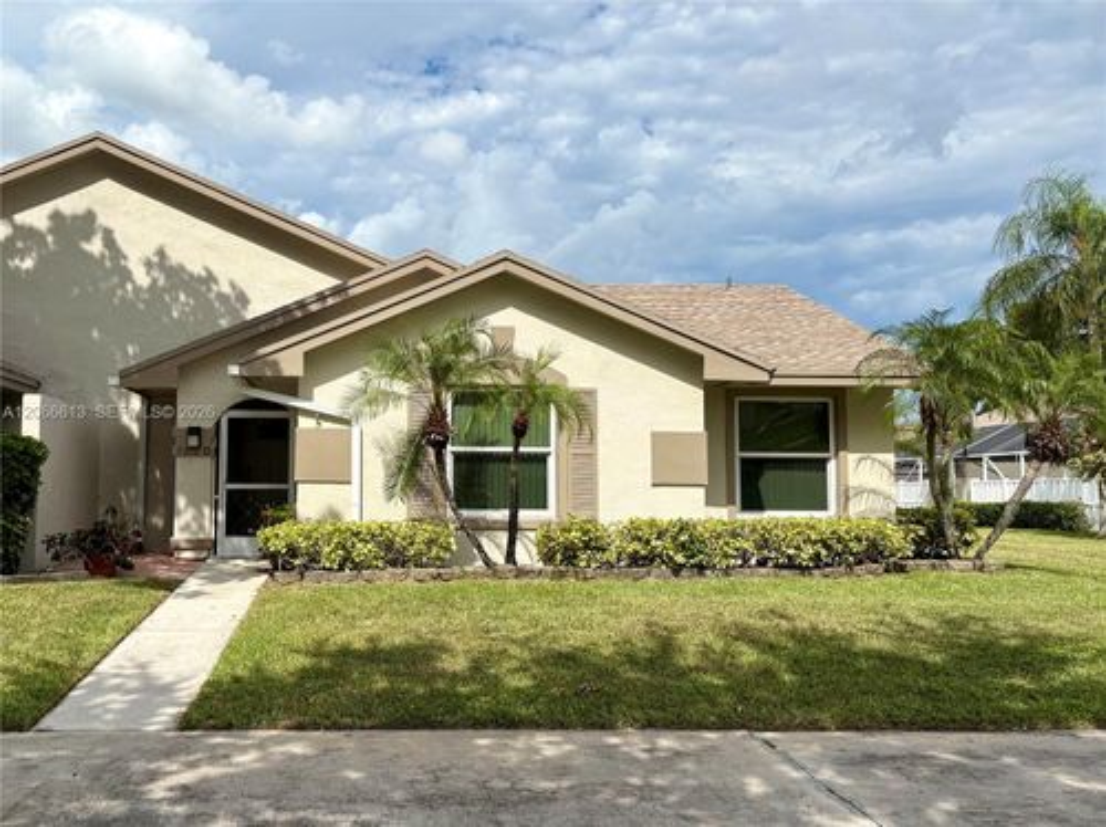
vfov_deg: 53.0
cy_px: 414
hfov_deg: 67.4
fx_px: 830
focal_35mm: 26
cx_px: 553
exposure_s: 1/6993
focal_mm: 5.96
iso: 50
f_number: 1.6
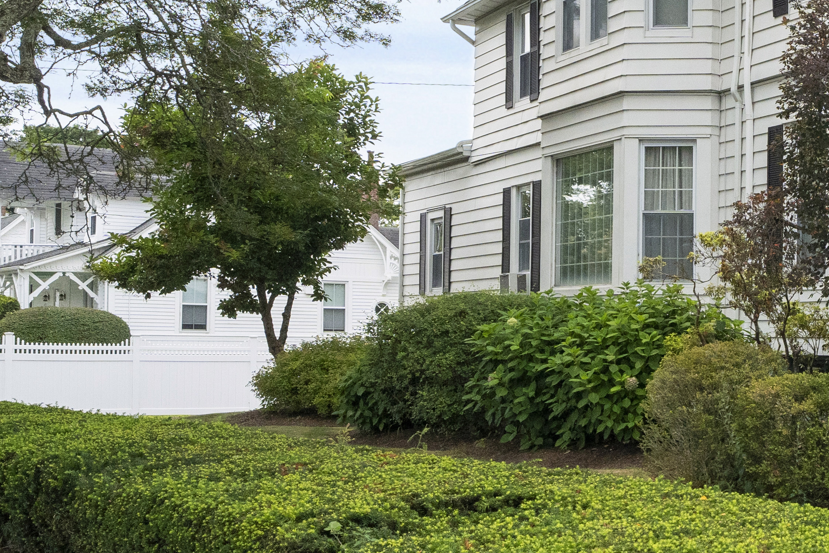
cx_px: 1068
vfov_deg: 22.7
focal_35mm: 60
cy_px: 234
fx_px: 1373
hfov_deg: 28.0
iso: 1600
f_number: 7.1
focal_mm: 19.2
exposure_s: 1/1250
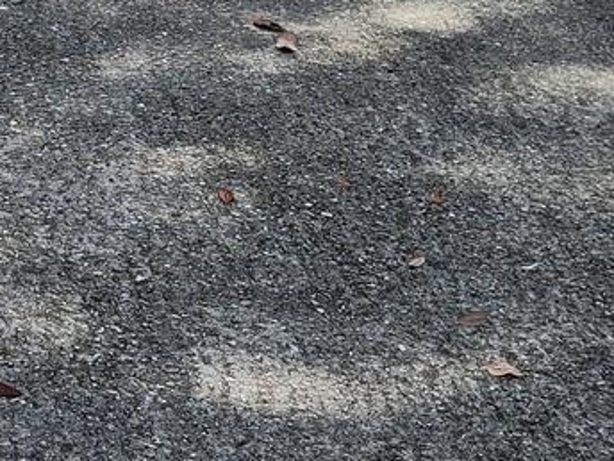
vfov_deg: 13.7
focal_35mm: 107
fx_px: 1898
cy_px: 48
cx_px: -469
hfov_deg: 15.8
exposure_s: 1/523
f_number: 1.8
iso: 12
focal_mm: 6.4
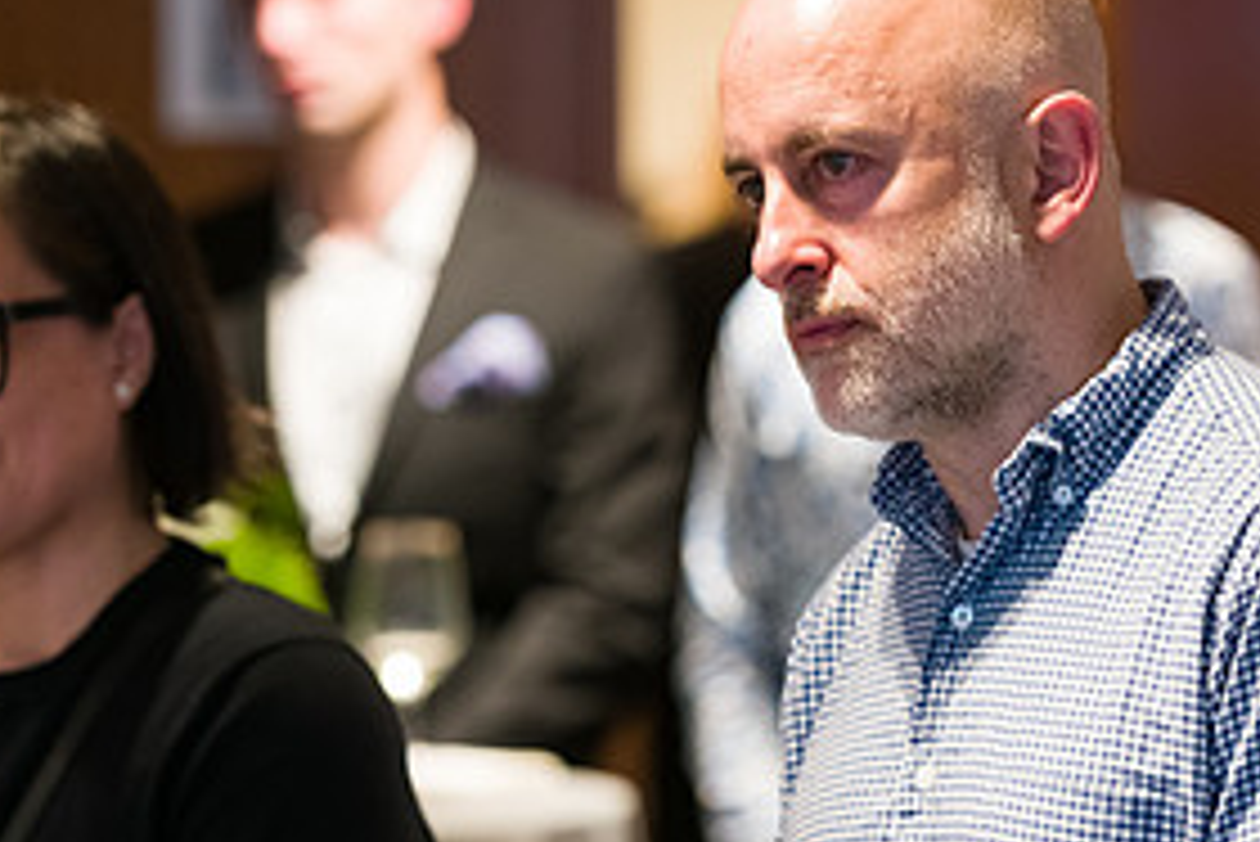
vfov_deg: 4.9
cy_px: 214
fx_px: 9805
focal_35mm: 280
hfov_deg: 7.3
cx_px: 986
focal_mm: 135
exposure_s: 1/160
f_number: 3.2
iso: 1600
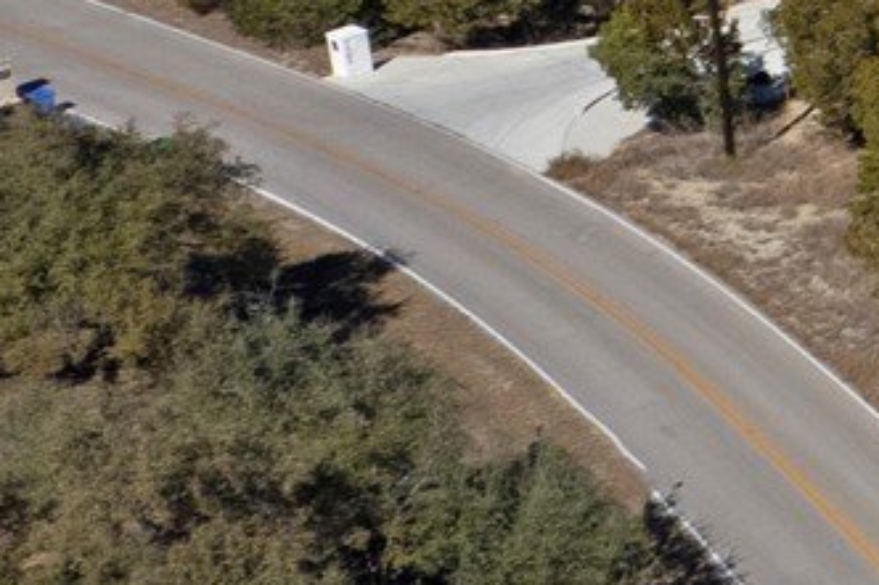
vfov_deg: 9.3
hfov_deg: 11.0
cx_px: 2389
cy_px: -263
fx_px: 3514
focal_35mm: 144
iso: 120
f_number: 2.8
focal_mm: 8.38
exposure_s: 1/5000
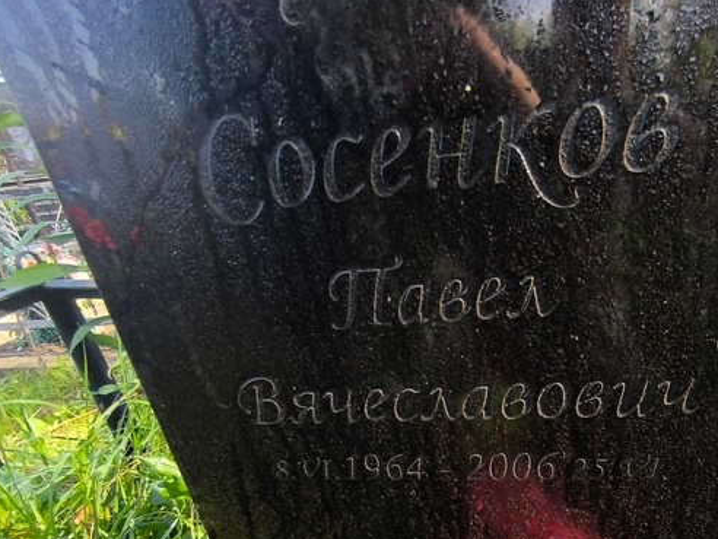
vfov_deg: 49.8
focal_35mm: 26
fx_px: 539
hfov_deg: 65.3
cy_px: 435
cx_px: 485
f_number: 2.2
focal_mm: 1.65
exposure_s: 1/120
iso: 50
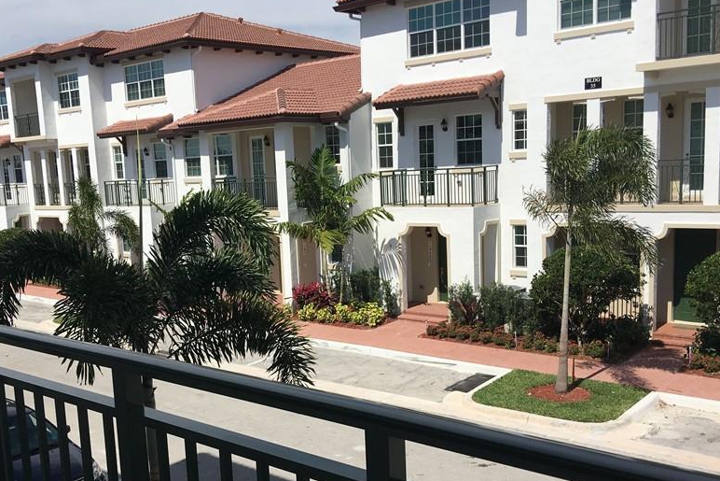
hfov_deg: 48.1
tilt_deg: -7.9
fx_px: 800
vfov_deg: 33.2
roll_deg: +3.1
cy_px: 304
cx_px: 282
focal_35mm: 40
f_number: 2.2
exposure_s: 1/3077
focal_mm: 4.15
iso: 25
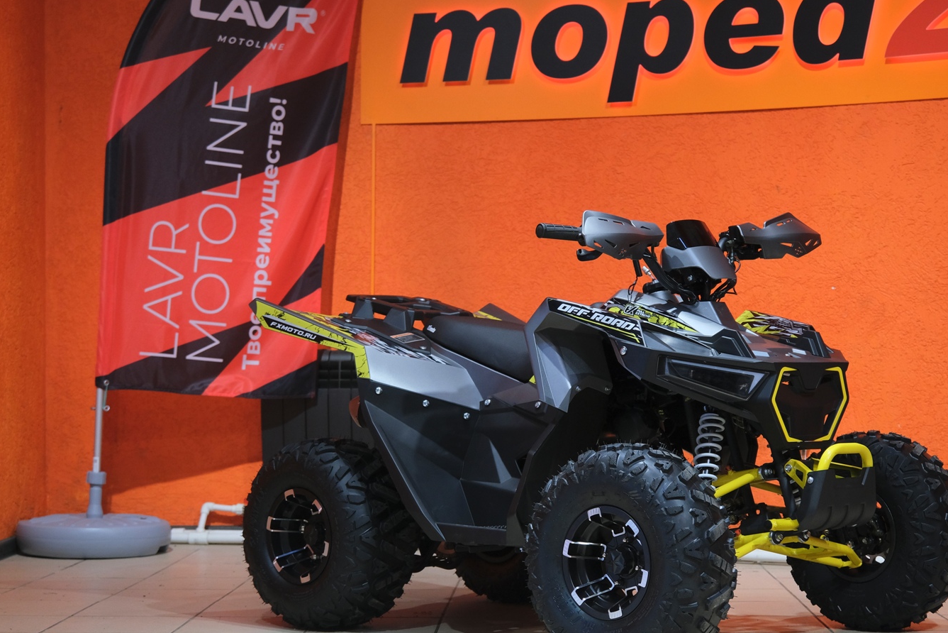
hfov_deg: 30.0
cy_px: 366
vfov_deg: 20.3
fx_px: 1765
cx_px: 536
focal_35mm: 67
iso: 1250
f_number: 4
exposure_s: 1/100
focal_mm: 37.6
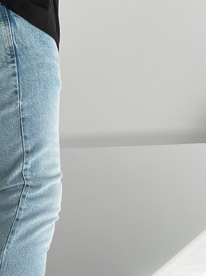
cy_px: 206
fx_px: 516
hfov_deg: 21.4
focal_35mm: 65
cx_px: -21
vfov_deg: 29.4
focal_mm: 3
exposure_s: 1/310
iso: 16
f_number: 1.8
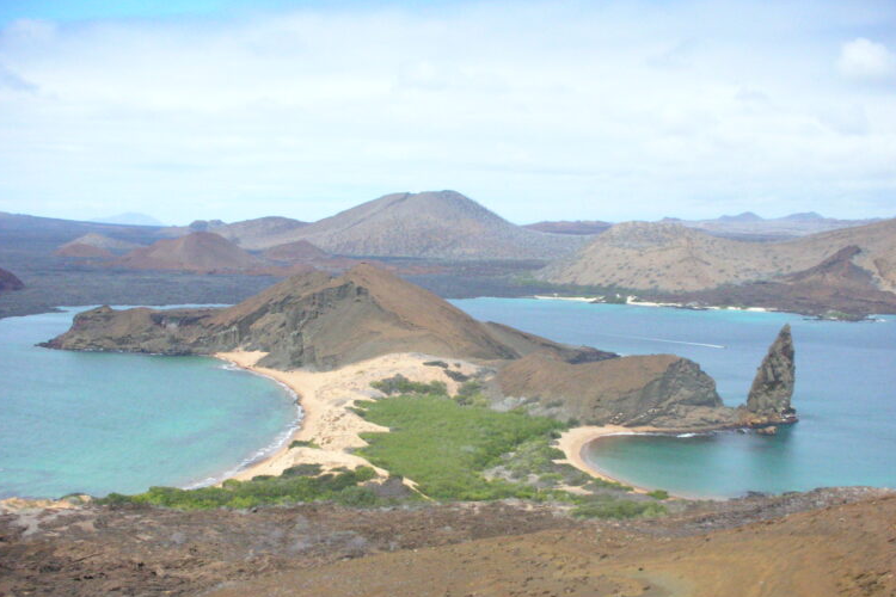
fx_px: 1219
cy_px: 343
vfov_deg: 27.5
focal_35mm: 49
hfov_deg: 40.3
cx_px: 447
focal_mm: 7.7
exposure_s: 1/350
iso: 400
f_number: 9.9
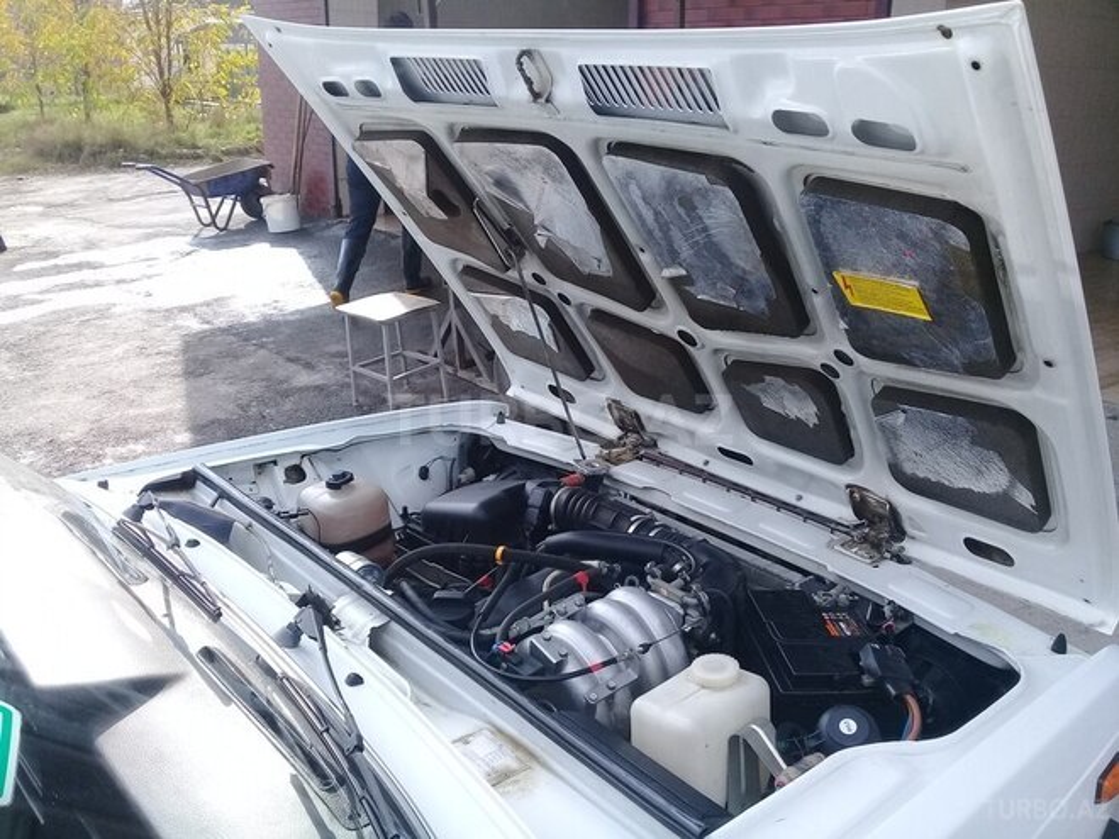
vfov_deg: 45.4
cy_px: 420
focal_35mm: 31
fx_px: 1002
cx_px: 560
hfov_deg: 58.4
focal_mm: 3.3
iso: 50
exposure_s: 1/492
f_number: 2.2
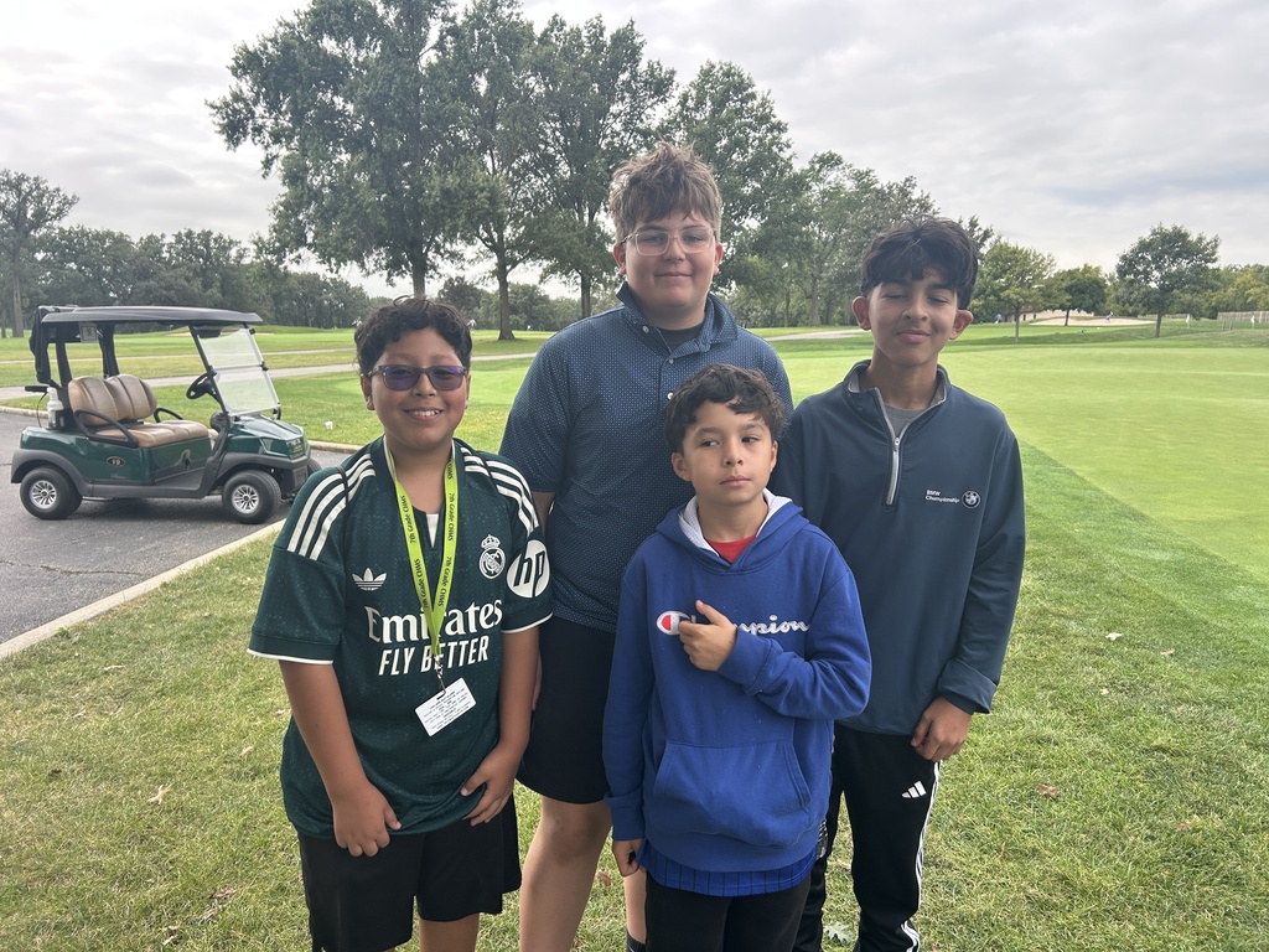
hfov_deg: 67.3
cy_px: 476
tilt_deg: -7.7
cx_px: 634
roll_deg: -1.0
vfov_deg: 53.1
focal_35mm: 26
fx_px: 953
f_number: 1.5
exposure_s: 1/674
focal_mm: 5.7
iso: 50
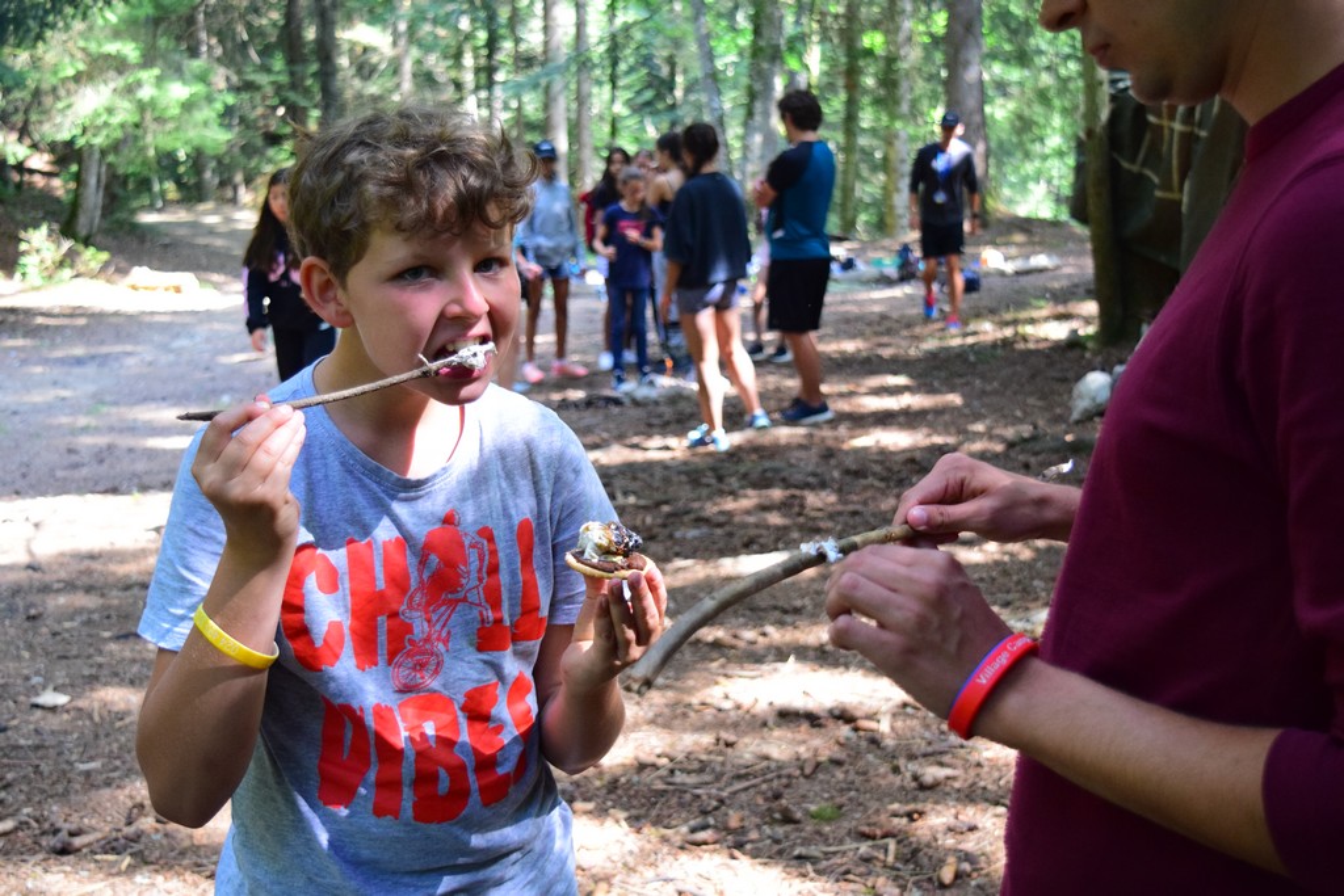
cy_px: 448
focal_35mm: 48
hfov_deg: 41.1
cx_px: 672
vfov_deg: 28.1
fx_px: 1792
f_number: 4.5
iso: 2200
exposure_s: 1/250
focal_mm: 32
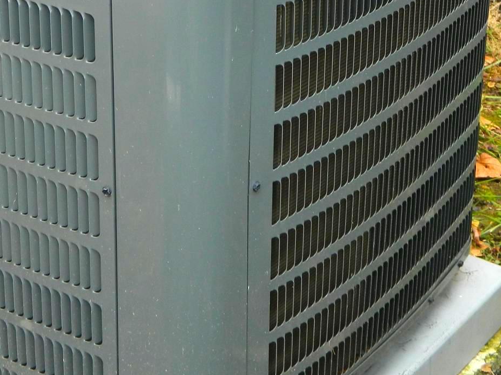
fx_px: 1317
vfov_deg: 16.0
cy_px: 16
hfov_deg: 21.5
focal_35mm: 91
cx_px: 181
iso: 80
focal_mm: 7.3
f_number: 3.5
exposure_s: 1/60
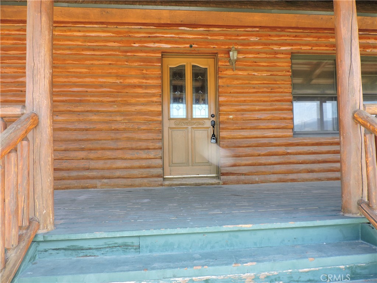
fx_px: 261
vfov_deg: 56.8
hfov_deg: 71.6
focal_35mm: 24
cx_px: 188
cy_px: 142
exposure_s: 1/100
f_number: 3
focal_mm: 4.3
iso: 100
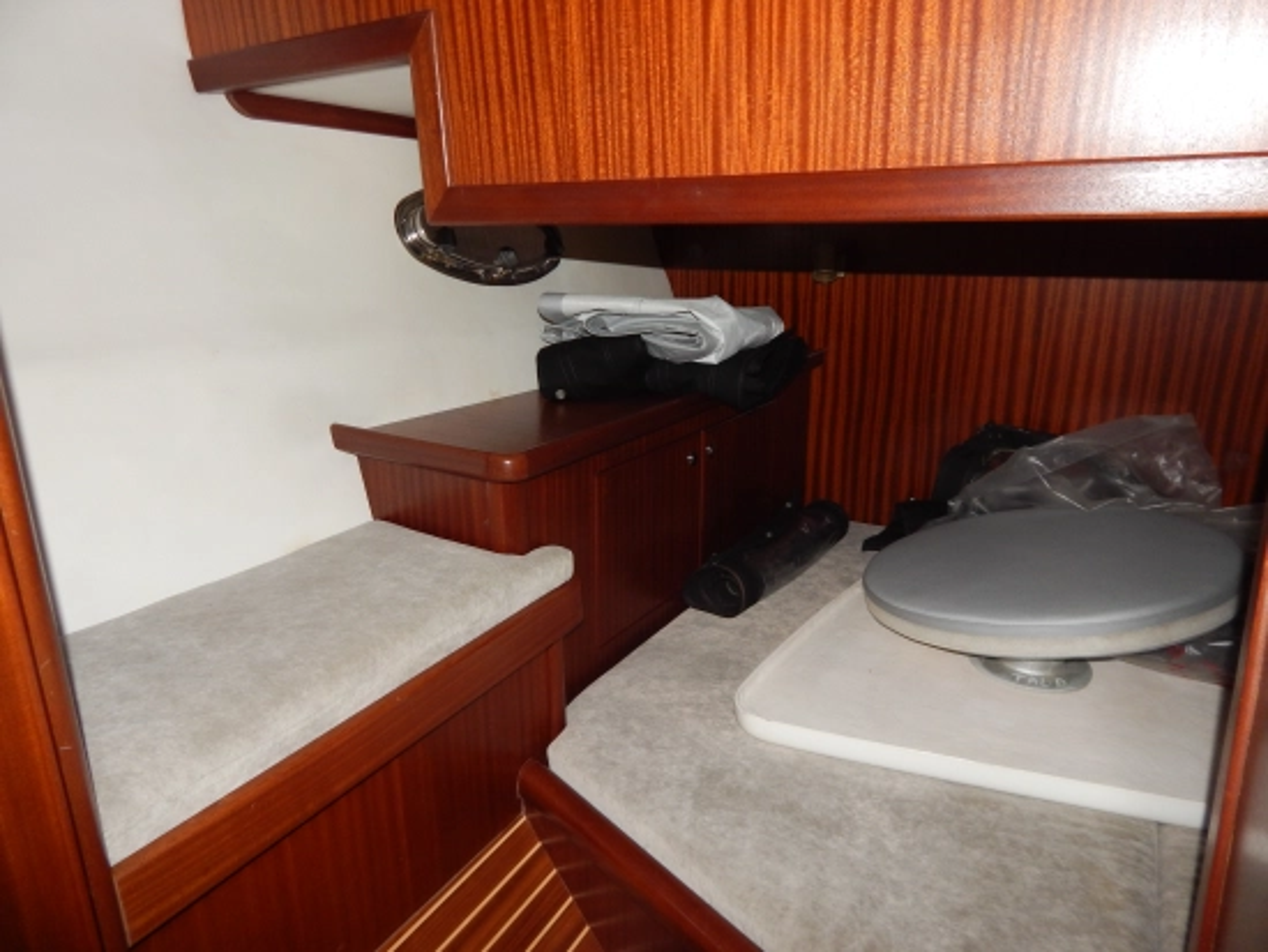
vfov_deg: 58.9
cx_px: 634
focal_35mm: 23
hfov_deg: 73.9
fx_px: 843
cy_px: 476
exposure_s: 1/30
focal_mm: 4
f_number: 3
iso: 200
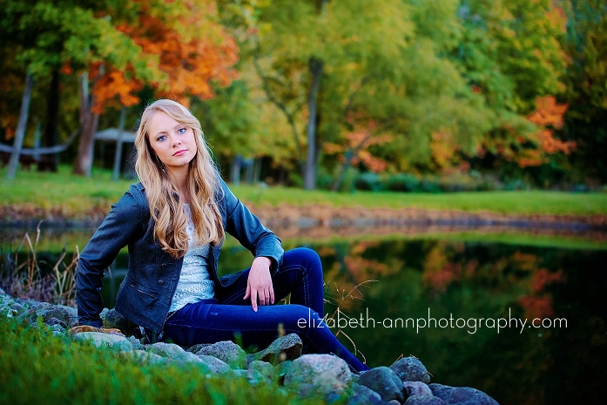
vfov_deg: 15.9
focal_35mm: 86
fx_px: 1450
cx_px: 280
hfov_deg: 23.6
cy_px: 189
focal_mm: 78
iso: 1250
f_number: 2.8
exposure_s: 1/125
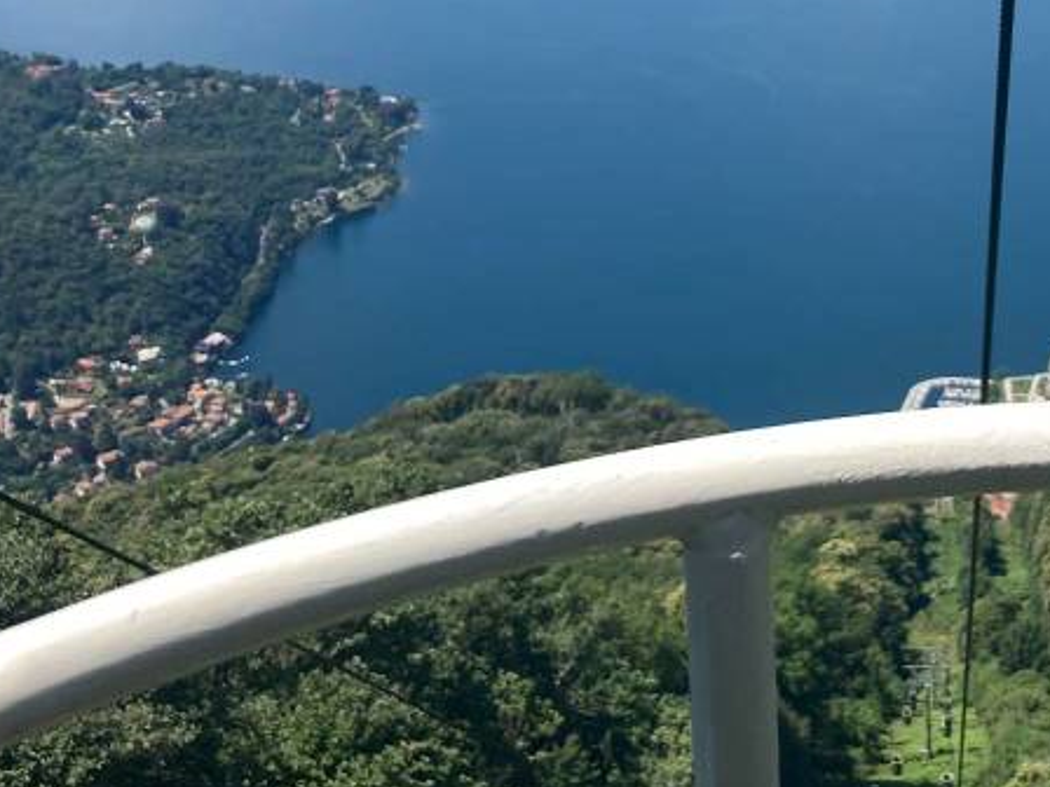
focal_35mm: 64
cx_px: 954
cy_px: 52
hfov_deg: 29.0
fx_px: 1941
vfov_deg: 22.3
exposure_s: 1/2088
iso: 20
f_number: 1.8
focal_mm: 3.99
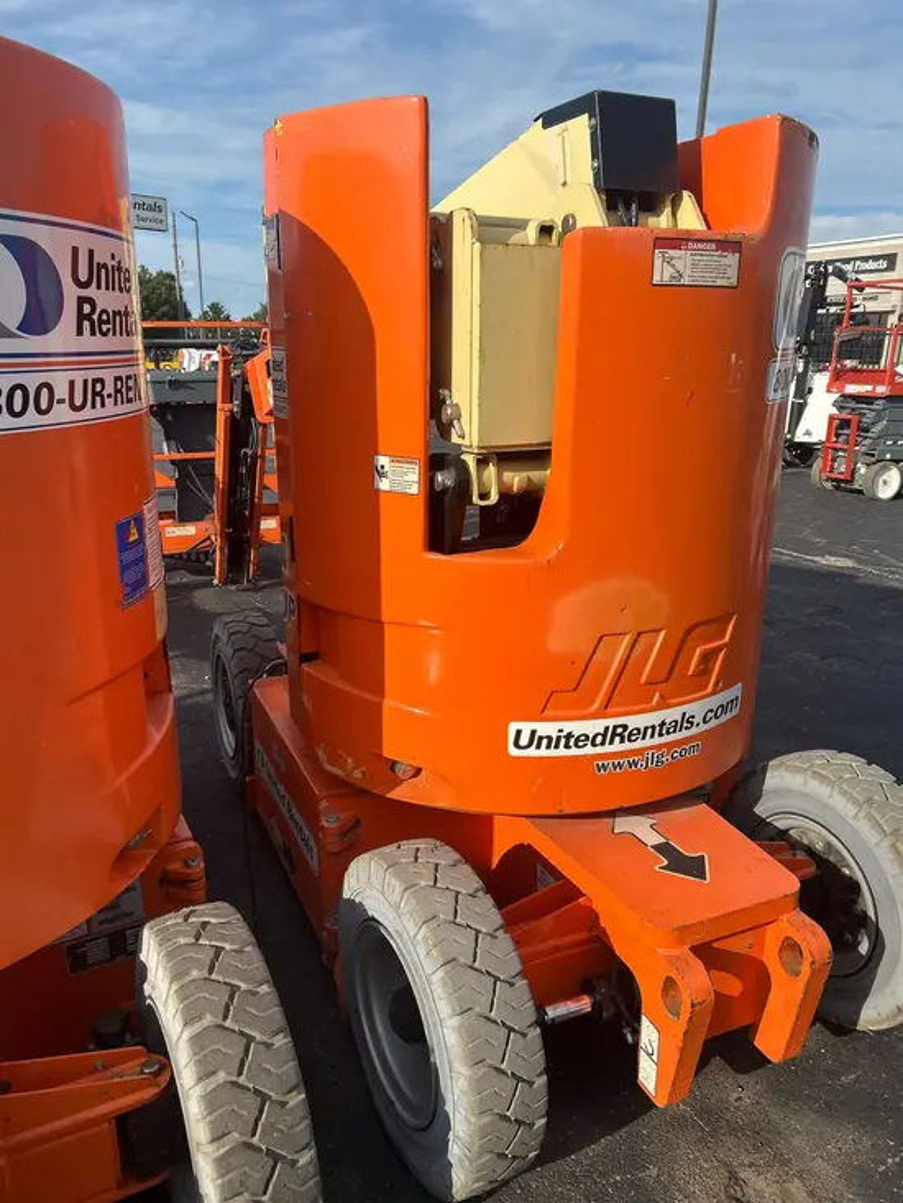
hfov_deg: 53.1
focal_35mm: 26
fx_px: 904
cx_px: 452
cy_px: 602
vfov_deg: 67.3
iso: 50
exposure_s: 1/2841
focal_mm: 5.7
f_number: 1.5
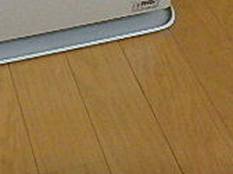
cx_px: 26
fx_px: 538
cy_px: -155
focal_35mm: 80
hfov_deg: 23.8
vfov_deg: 15.4
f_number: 3.5
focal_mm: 3.7
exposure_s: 1/160
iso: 800
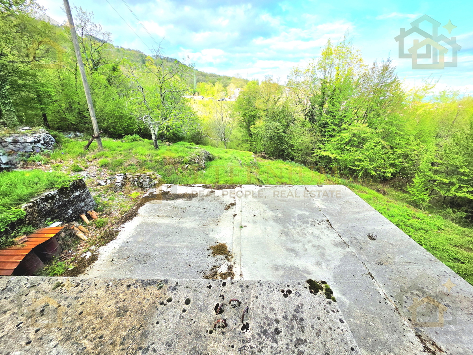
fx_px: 178
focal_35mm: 13
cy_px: 178
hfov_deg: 106.2
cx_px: 236
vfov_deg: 89.9
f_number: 1.9
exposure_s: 1/833
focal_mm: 2.2
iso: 40
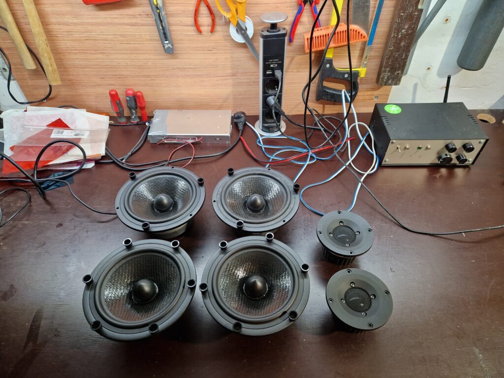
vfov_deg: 58.9
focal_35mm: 23
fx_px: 335
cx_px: 252
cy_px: 189
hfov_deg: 73.9
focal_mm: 5.4
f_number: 1.8
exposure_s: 1/100
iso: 100
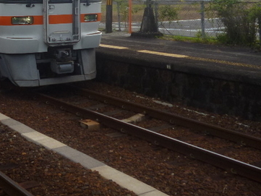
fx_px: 468
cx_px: 41
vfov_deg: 22.9
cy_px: 9
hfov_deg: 30.2
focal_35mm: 62
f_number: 3.1
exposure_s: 1/500
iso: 100
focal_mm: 5
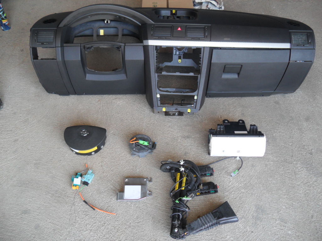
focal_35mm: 35
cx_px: 161
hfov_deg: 52.6
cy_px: 120
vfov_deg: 40.7
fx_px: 326
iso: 80
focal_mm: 6.3
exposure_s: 1/60
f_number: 3
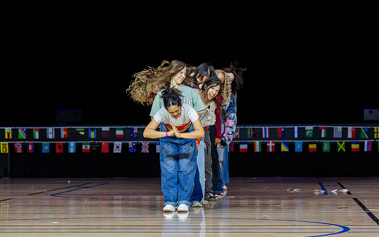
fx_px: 1508
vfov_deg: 9.0
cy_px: 122
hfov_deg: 14.3
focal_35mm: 146
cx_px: 216
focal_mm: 115
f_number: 4
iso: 1000
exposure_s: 1/100
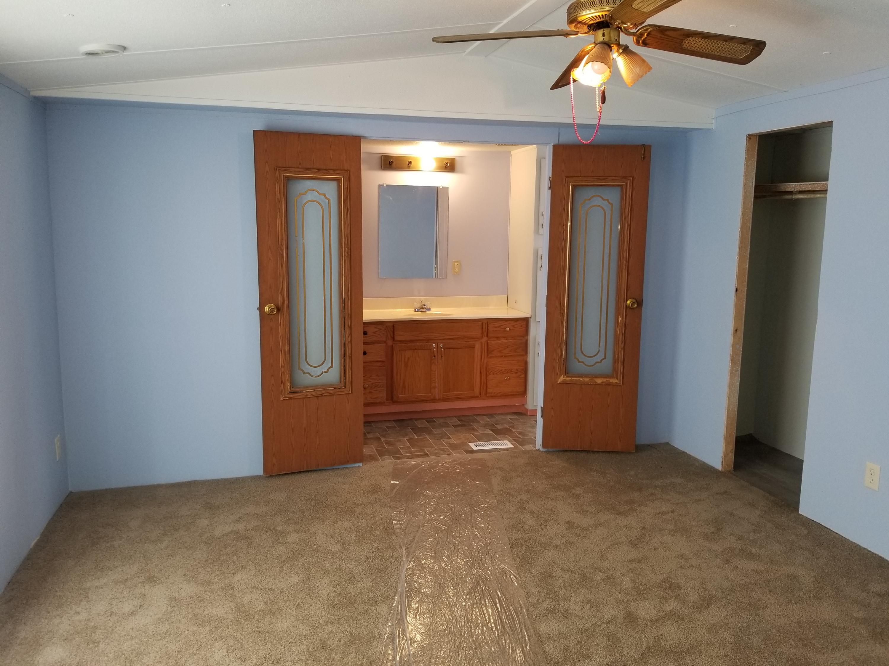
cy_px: 333
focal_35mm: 26
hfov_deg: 67.3
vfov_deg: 53.1
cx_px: 444
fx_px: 668
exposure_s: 1/30
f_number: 1.7
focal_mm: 4.25
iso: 100
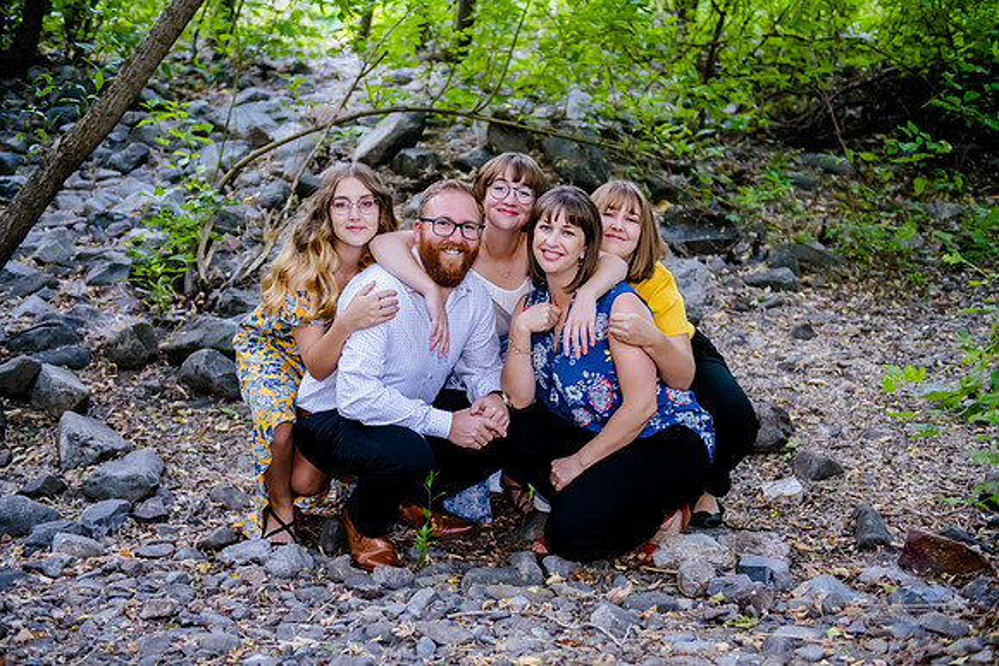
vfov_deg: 28.1
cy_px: 333
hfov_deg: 41.1
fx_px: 1332
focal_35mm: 48
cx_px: 500
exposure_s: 1/100
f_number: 2.8
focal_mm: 48
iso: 2500
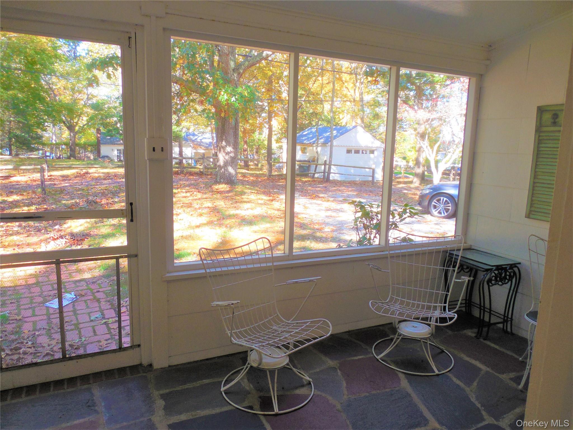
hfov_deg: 69.4
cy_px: 215
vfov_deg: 54.9
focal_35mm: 25
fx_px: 414
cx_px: 286
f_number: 3.3
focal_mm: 4.5
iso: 125
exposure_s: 1/60
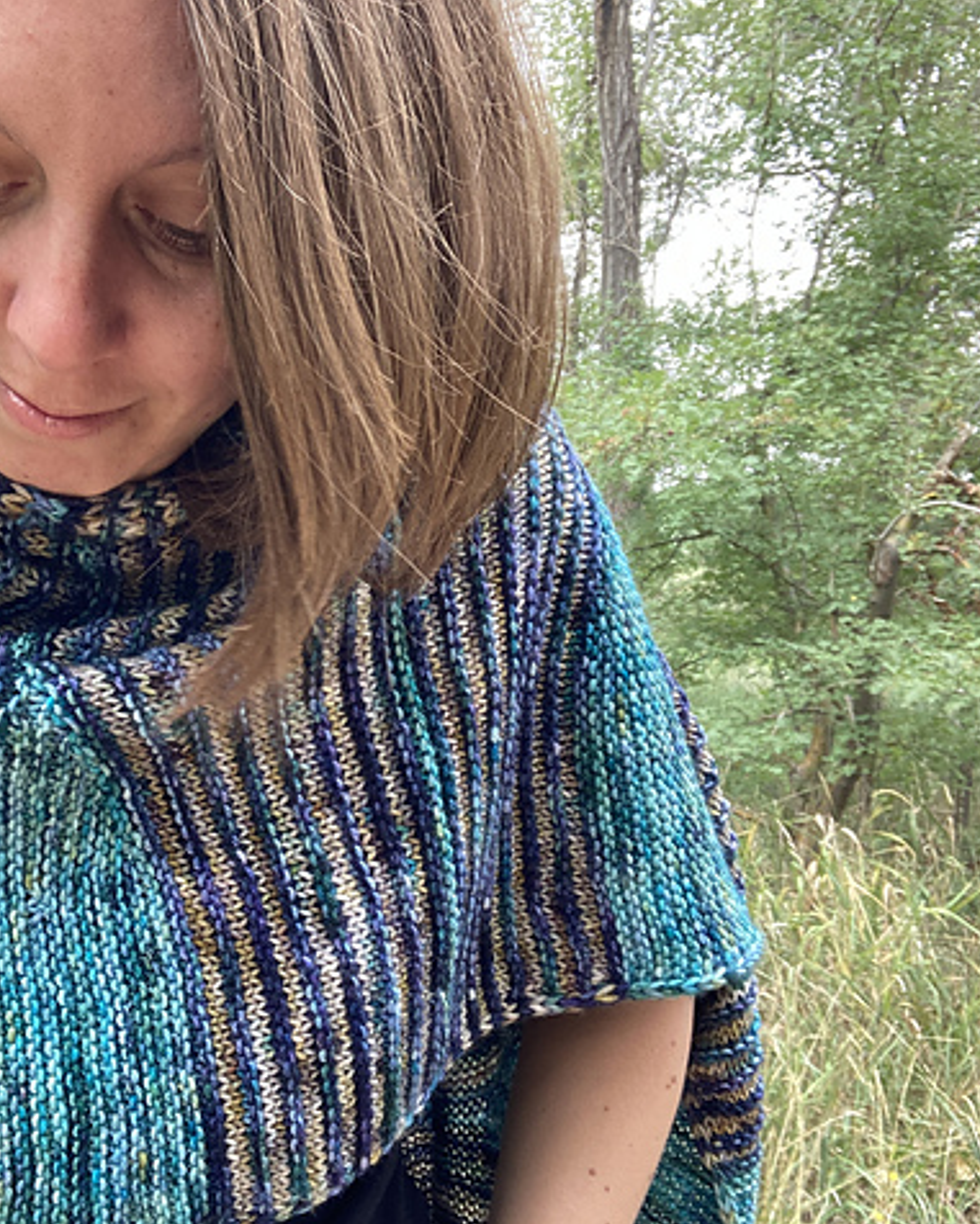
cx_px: 255
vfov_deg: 43.8
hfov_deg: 35.0
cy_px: 613
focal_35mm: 42
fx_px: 1522
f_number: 2.2
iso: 80
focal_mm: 2.87
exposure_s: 1/64
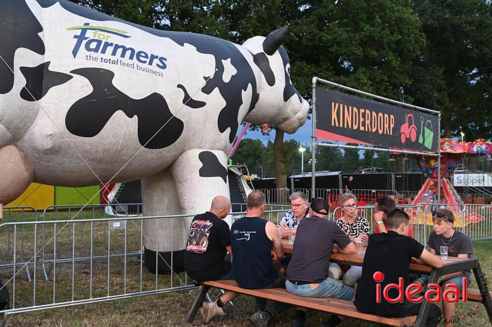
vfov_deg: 30.4
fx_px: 601
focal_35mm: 44
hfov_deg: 44.5
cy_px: 164
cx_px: 246
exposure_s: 1/60
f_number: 4
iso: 640
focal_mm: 44
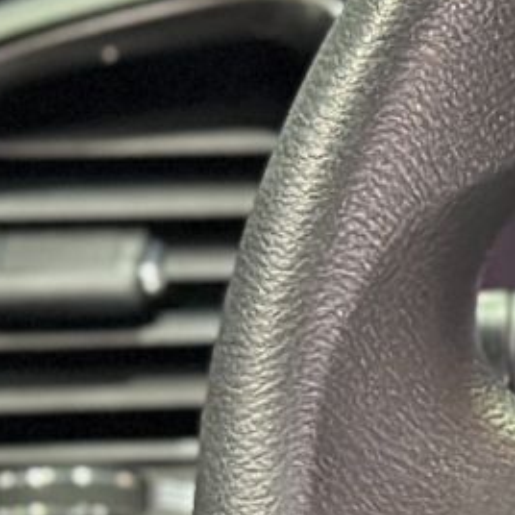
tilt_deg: -16.3
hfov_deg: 5.5
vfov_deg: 5.7
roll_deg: +0.6
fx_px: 5117
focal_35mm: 304
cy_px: 619
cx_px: 1455
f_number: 1.78
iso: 640
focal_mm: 6.86
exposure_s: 1/36
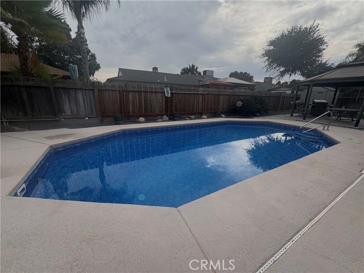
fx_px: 147
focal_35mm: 14
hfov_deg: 102.1
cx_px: 182
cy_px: 136
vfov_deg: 85.7
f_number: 2.2
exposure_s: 1/734
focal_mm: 2.22
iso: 40
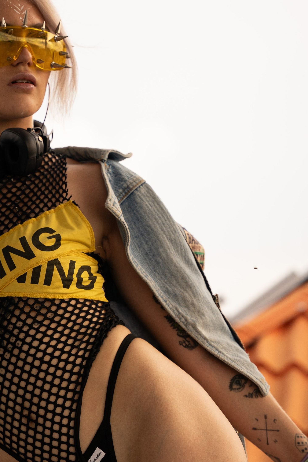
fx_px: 1399
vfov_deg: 18.8
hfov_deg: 12.5
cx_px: 50
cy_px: 226
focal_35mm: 109
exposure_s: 1/400
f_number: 2.8
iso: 200
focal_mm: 62
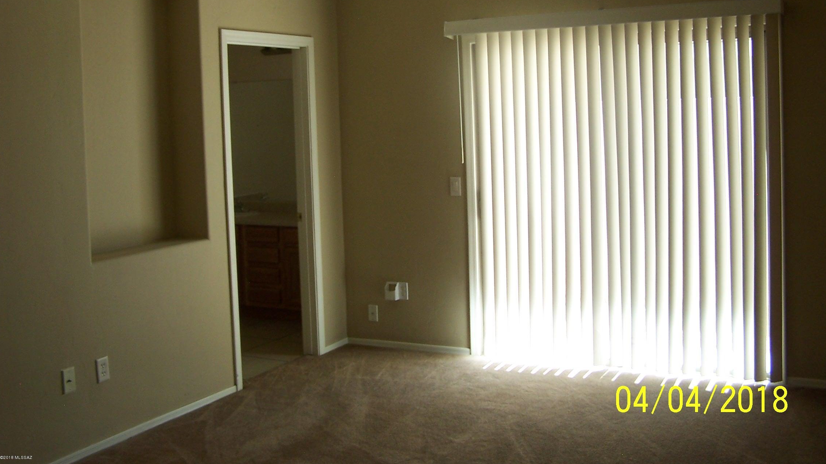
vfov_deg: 28.2
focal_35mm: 42
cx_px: 417
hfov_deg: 48.4
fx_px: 920
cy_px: 164
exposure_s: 1/60
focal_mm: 6.3
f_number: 2.8
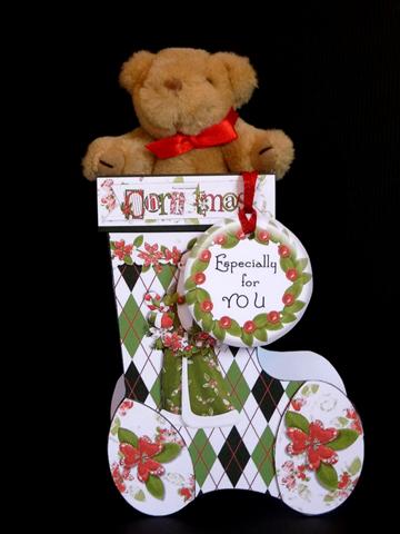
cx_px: 200
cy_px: 267
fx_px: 1279
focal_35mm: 83
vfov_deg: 23.6
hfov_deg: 17.8
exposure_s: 1/10
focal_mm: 13.7
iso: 400
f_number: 4.2
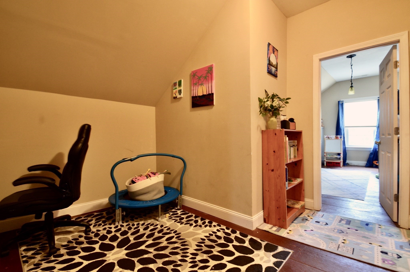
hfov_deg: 100.5
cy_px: 136
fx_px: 170
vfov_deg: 77.1
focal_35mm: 15
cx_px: 205
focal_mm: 10
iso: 1600
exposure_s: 1/6
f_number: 8
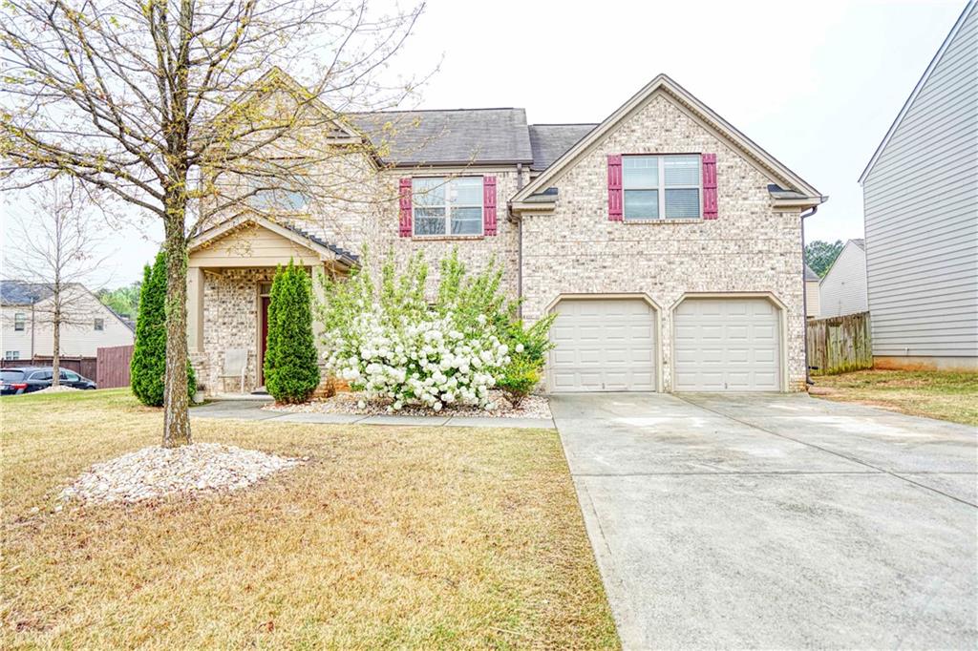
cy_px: 326
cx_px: 489
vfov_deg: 59.5
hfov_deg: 81.2
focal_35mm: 21
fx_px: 570
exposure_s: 1/100
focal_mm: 21
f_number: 4
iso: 100
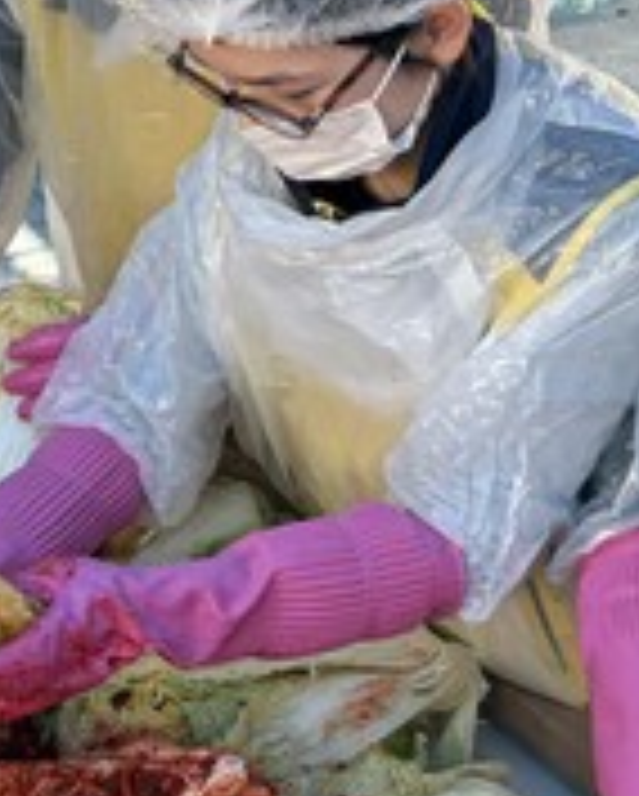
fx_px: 2030
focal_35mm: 86
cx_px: -490
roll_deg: +2.0
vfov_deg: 22.2
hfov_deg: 15.5
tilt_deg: -30.2
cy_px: 427
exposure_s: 1/395
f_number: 1.6
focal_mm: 5.96
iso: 64
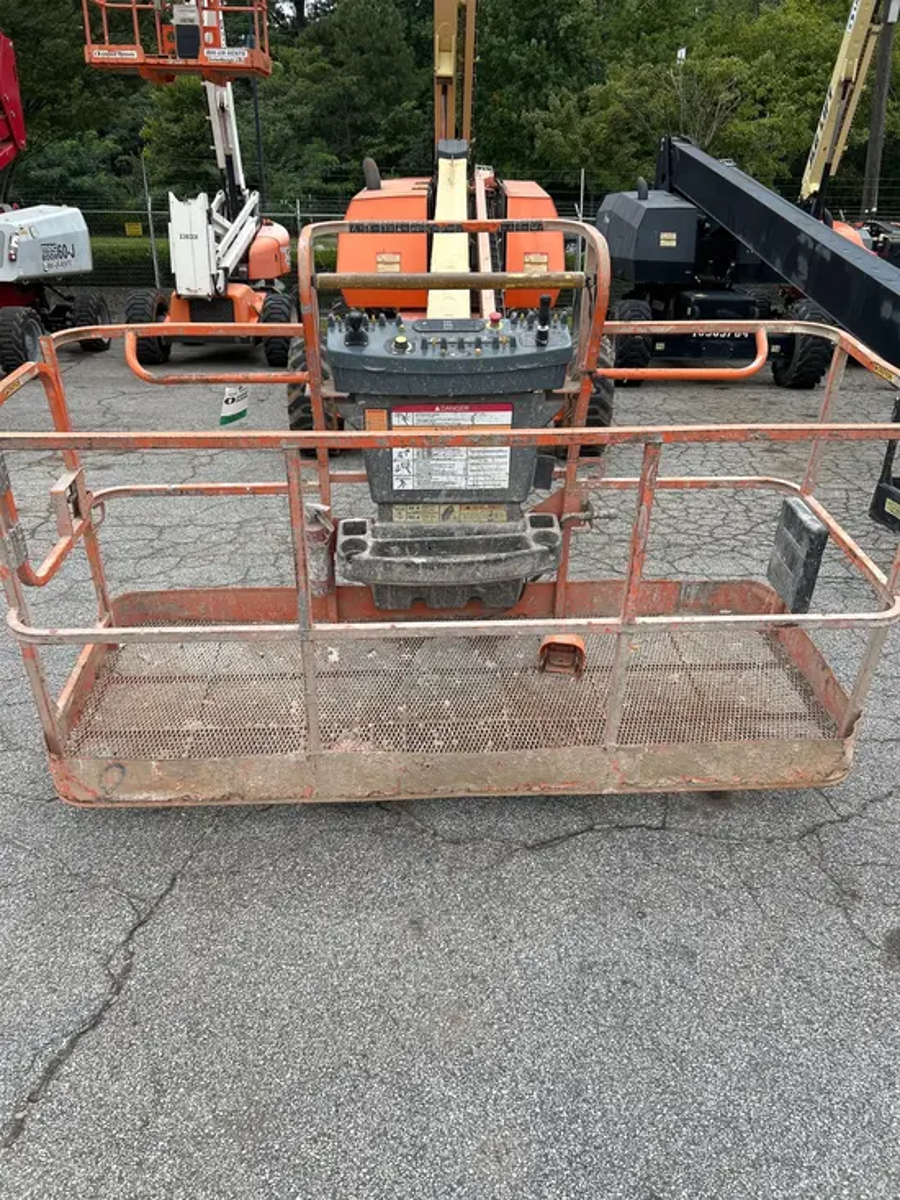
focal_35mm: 26
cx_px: 450
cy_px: 600
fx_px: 901
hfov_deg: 53.1
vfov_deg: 67.3
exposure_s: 1/2404
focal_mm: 5.7
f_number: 1.5
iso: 50
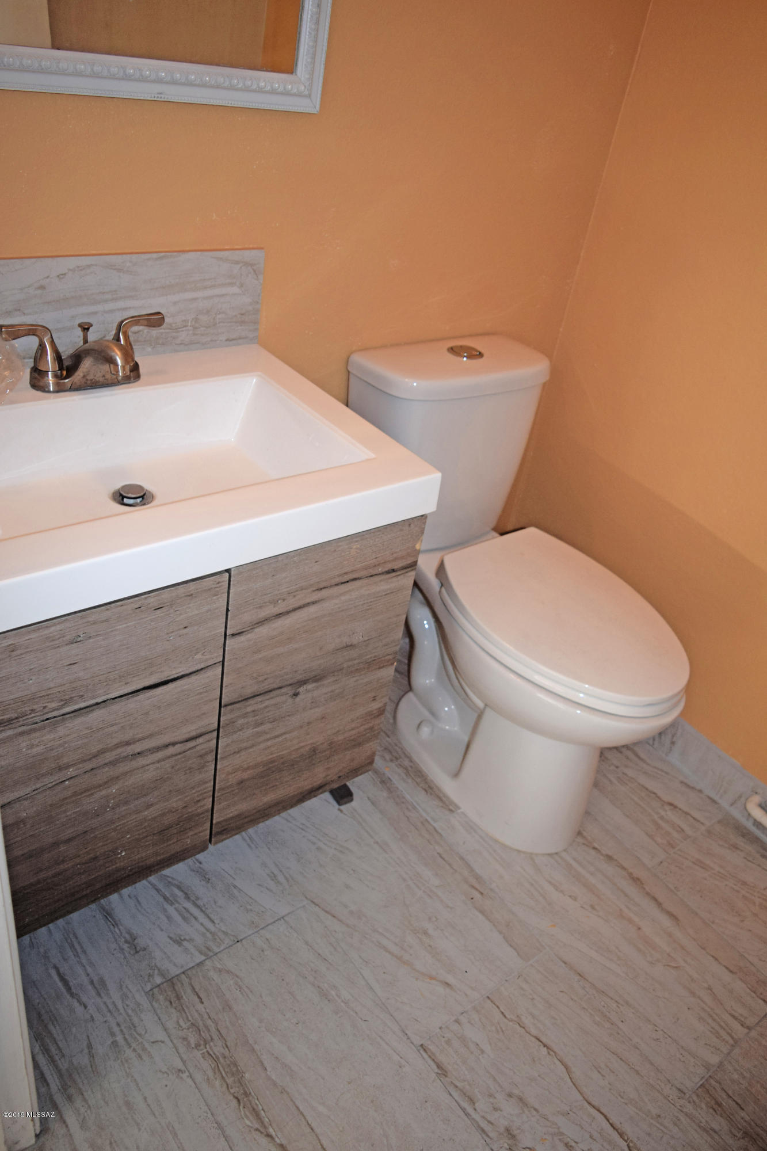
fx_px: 863
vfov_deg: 67.4
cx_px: 384
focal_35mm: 27
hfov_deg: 47.9
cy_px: 576
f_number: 3.5
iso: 640
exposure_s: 1/60
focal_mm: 18
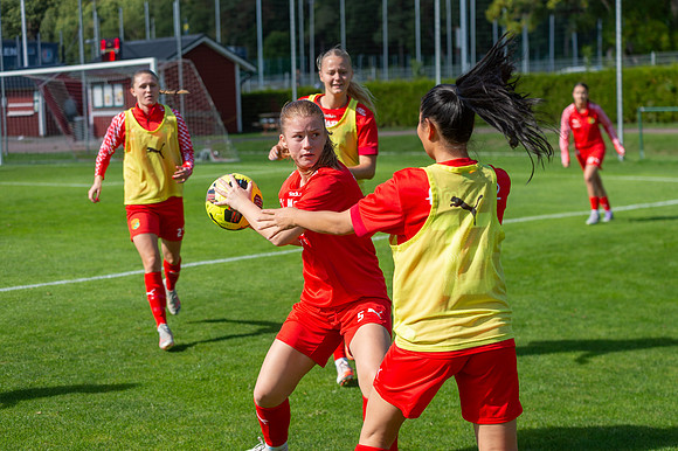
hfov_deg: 28.9
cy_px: 226
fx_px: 1318
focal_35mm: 70
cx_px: 339
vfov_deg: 19.4
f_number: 4.5
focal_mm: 70
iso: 280
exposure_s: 1/1600
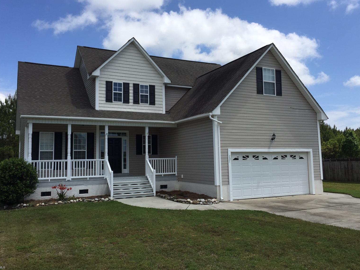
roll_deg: +0.7
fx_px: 322
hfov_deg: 58.3
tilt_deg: +8.0
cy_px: 133
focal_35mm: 31
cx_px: 174
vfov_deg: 45.4
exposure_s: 1/2825
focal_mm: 4.15
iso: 32
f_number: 2.2
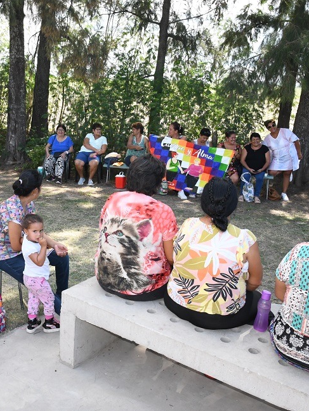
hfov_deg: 37.4
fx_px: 440
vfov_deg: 50.1
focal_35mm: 37
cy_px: 205
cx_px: 67
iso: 1600
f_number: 14
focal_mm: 17
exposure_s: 1/250
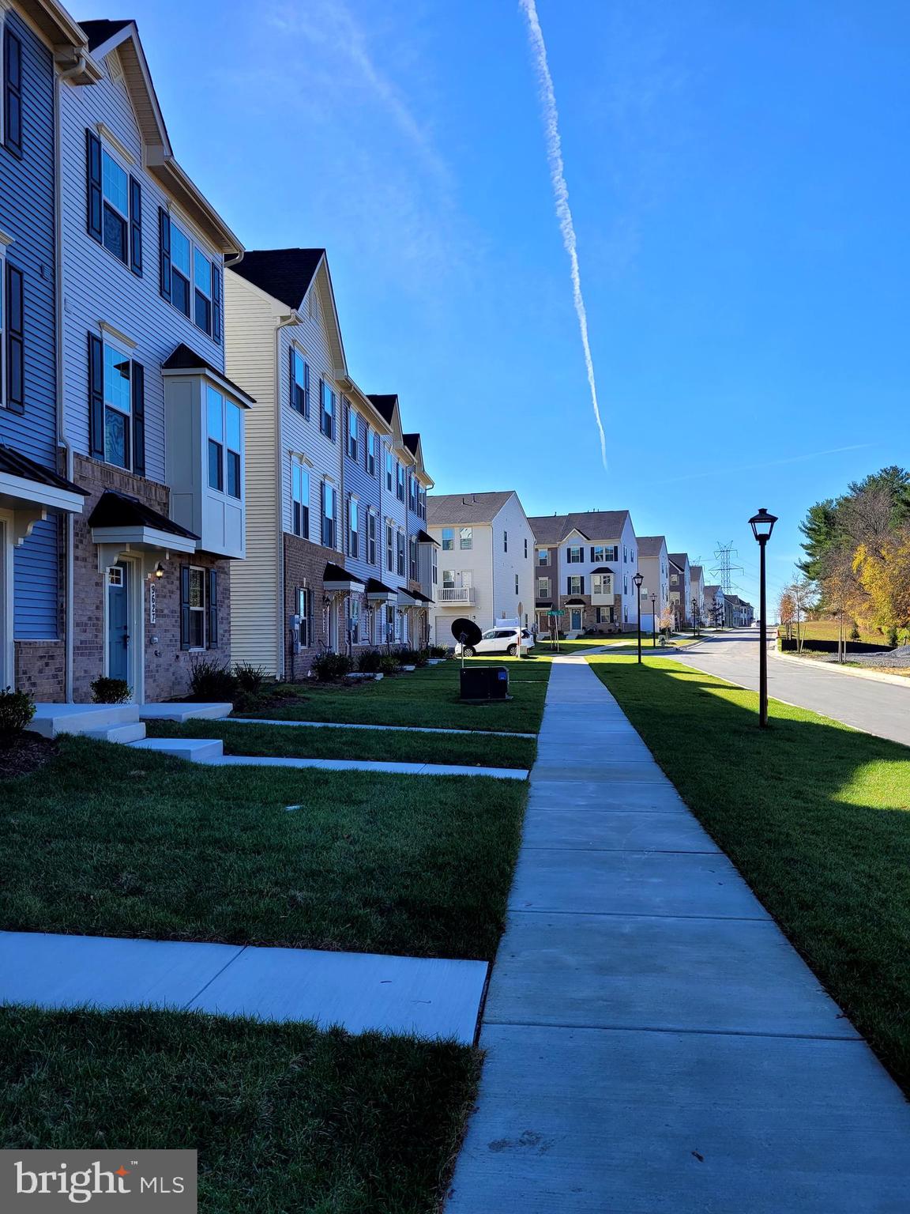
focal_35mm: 26
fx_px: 911
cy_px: 607
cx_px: 455
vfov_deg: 67.3
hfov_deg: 53.1
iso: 40
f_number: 1.8
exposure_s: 1/1272
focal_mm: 5.4
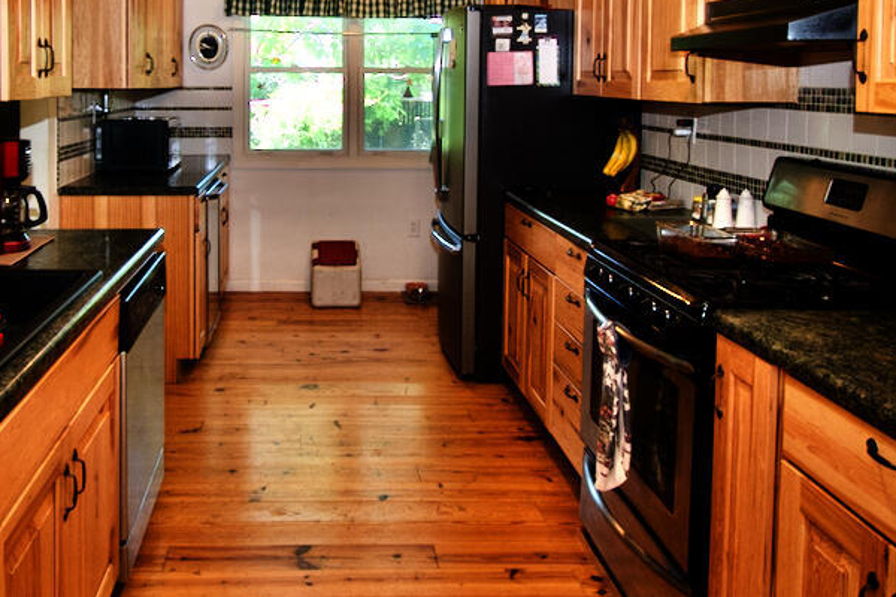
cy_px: 116
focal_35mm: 32
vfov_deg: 39.4
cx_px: 332
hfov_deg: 57.9
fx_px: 796
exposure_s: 1/80
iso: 800
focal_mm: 10
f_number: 4.5
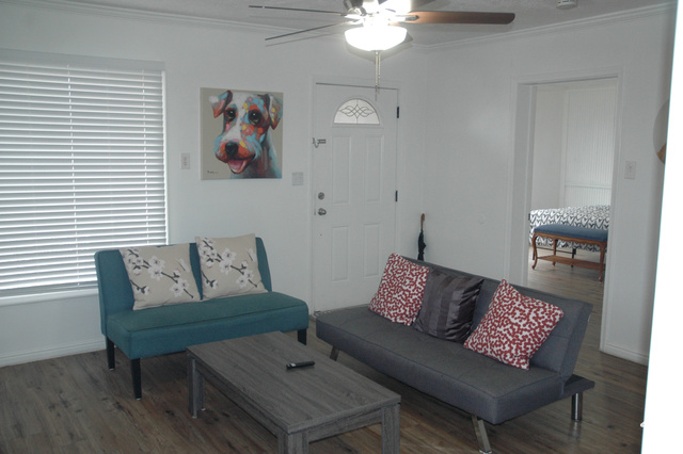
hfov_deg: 53.2
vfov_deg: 36.8
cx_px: 342
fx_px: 683
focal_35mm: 36
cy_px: 227
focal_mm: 24
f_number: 3.8
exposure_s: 1/60
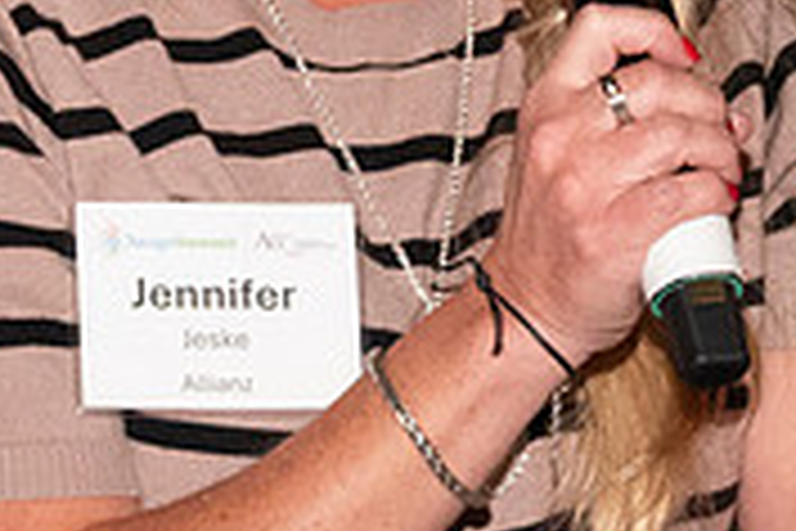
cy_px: -208
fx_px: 7473
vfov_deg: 4.1
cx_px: 333
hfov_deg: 6.1
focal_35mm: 338
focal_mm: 60
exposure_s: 1/60
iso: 4000
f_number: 11
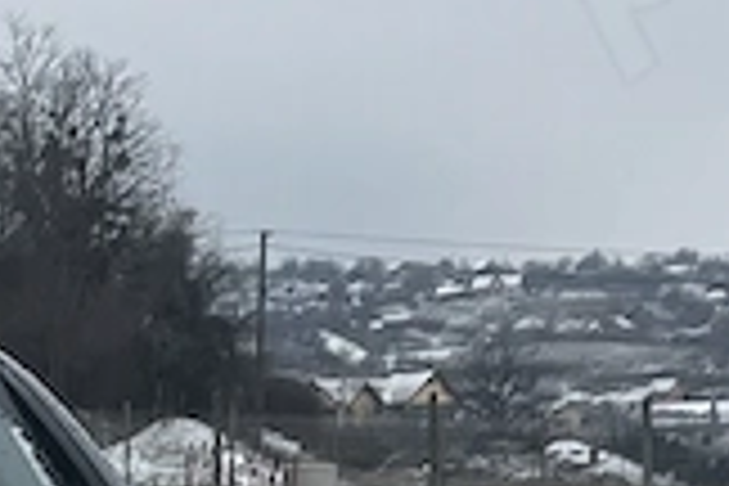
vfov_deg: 7.9
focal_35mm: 167
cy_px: 891
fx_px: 3381
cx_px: -554
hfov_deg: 11.5
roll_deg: +3.4
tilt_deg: -6.6
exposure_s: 1/1890
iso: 50
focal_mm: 5.1
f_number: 1.6
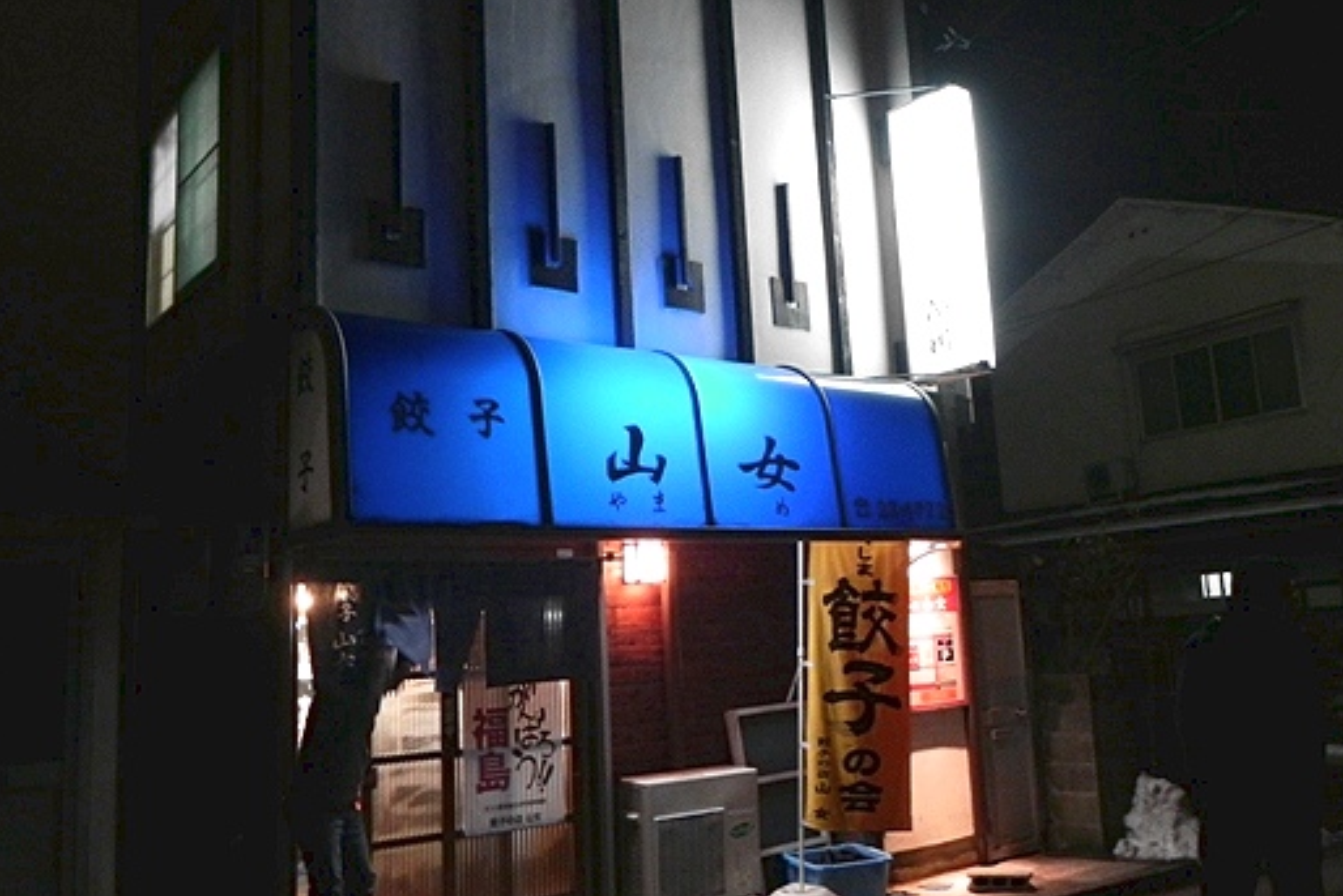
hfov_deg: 58.7
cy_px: 455
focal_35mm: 32
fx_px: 1194
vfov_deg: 41.1
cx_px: 705
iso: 400
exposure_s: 1/9.8
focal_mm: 4.6
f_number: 2.8
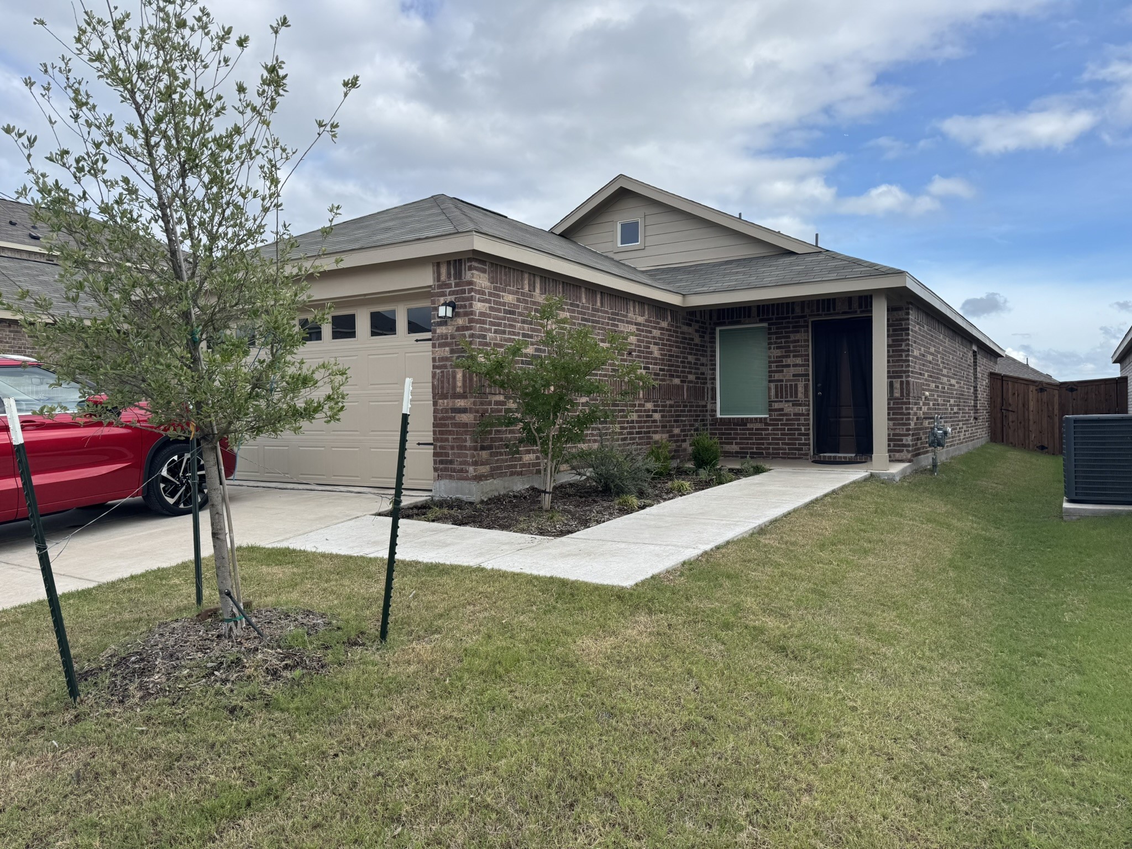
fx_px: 785
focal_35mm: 24
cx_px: 566
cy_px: 424
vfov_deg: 56.8
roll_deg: +0.7
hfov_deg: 71.6
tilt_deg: +2.4
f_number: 1.78
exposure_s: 1/2252
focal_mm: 6.76
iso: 80
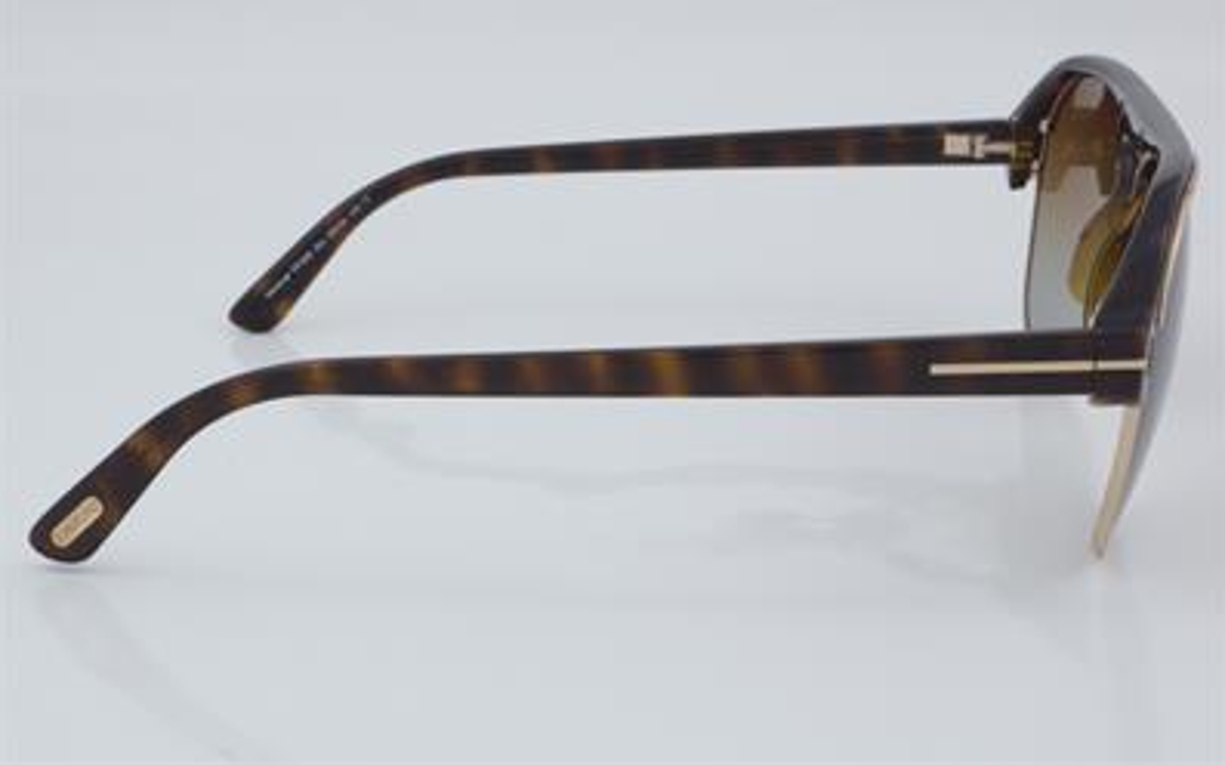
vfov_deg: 16.9
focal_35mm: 77
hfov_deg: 26.8
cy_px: 358
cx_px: 614
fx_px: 2570
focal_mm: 50
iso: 100
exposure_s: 1/4
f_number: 32
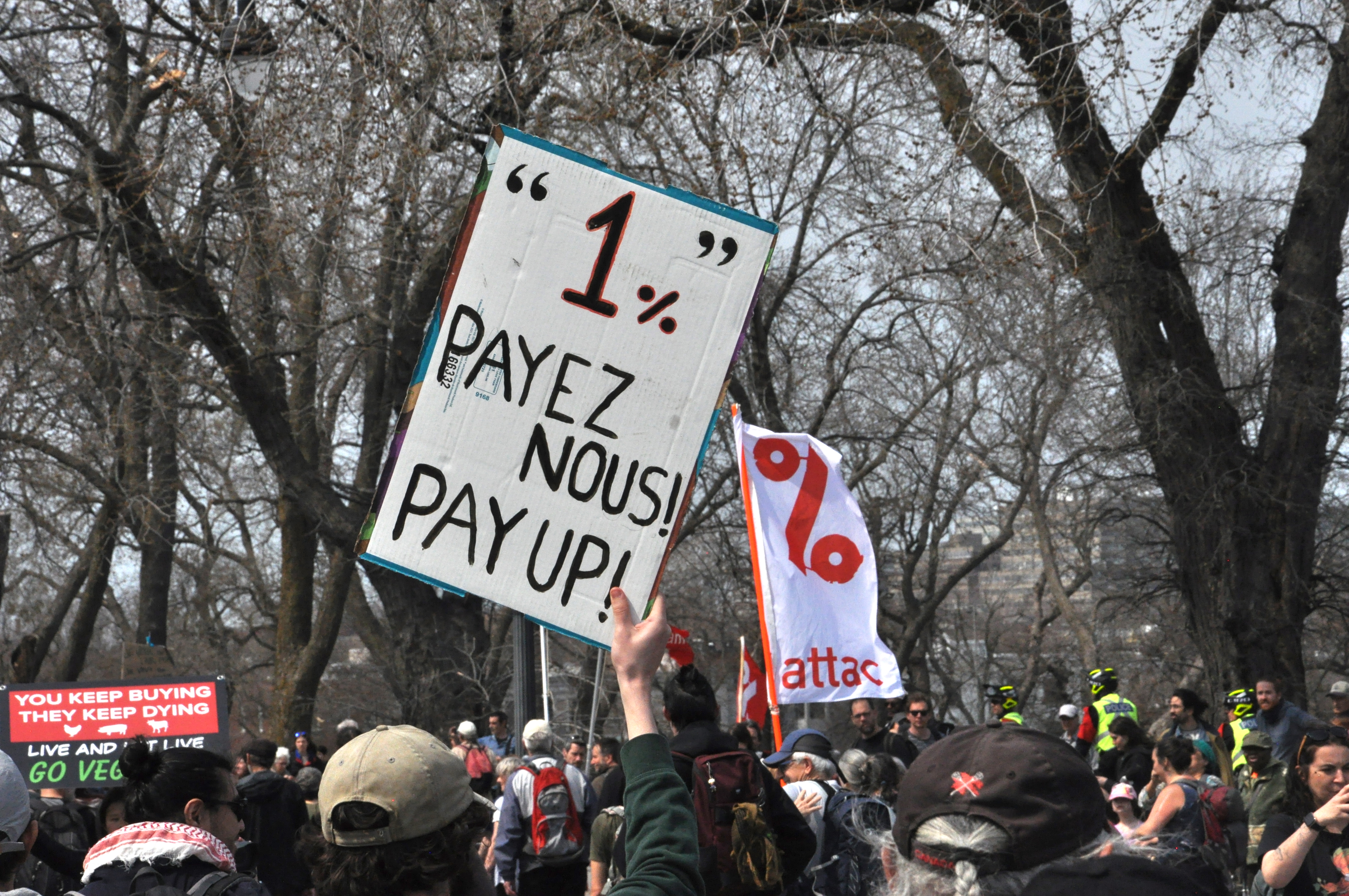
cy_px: 448
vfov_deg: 10.1
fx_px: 5053
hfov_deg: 15.2
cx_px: 674
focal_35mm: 135
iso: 1000
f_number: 16
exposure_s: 1/2500
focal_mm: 90
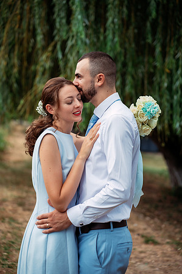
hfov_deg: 18.1
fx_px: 570
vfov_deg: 27.0
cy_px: 137
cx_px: 91
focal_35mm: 75
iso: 250
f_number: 2.8
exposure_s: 1/800
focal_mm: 75
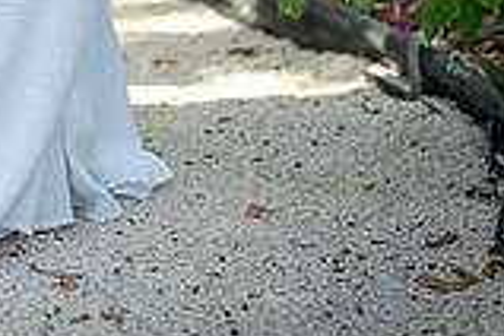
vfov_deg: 6.4
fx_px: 2968
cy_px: -228
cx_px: -222
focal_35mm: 212
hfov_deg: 9.5
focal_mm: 58
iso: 400
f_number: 2.2
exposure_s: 1/500
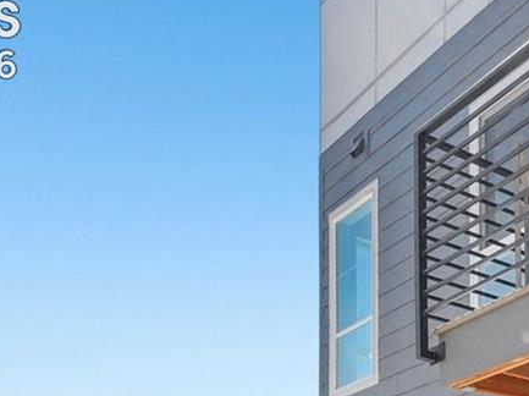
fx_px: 825
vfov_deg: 22.8
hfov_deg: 30.3
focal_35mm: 54
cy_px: 568
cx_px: 633
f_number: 8
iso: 800
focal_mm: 10
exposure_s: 1/1250
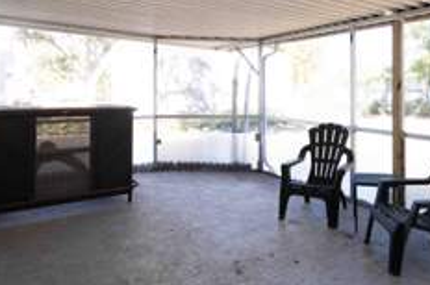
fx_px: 346
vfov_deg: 43.8
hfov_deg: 62.6
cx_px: 274
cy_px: 83
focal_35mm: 29
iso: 640
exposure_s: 1/160
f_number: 6.3
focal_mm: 14
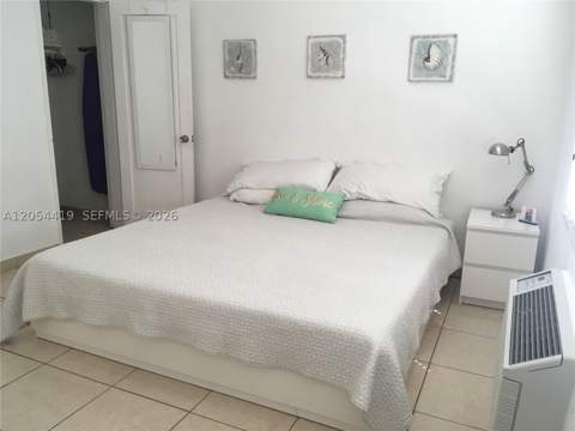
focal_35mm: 29
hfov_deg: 61.7
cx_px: 288
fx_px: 482
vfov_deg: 48.2
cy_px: 216
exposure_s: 1/40
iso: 32
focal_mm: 4.15
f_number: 2.2
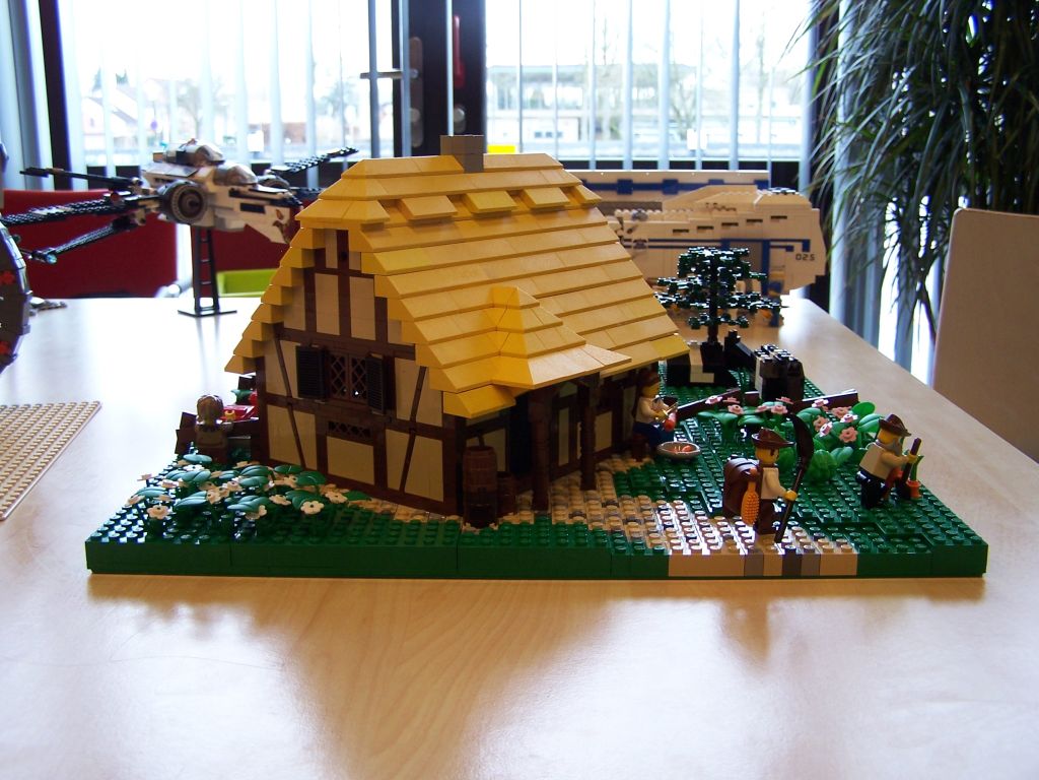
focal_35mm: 38
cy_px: 390
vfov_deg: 37.7
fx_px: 1141
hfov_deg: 49.0
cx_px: 520
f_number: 2.8
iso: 80
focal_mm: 6.3
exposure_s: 1/30
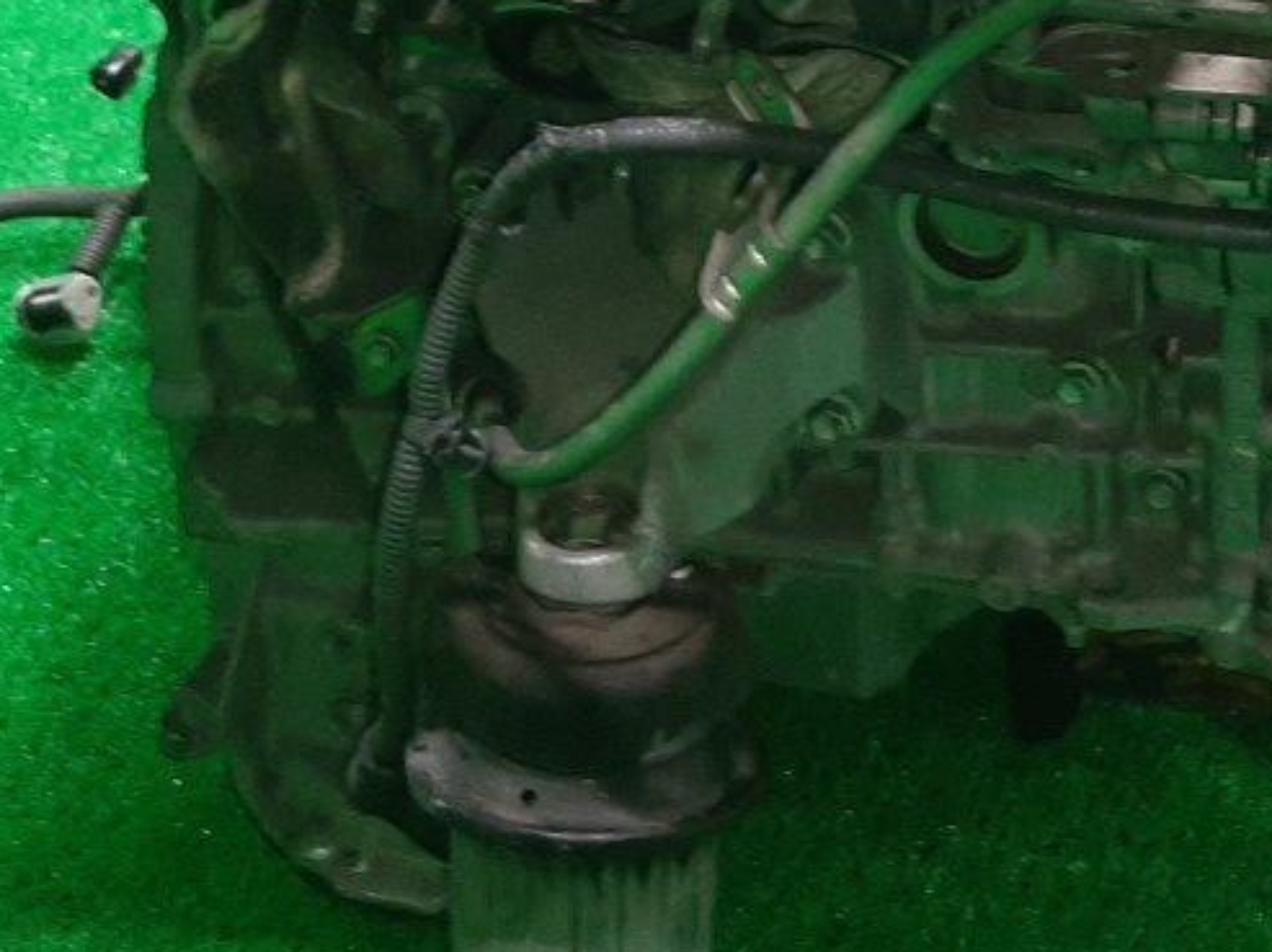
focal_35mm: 76
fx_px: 2791
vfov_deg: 18.2
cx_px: 691
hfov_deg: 25.7
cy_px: -240
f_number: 1.7
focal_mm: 3.93
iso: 190
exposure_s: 1/50
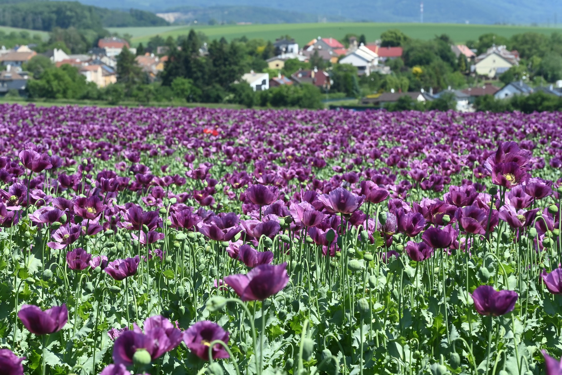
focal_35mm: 155
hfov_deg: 13.2
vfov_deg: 8.9
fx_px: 2420
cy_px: 188
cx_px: 281
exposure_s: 1/400
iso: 640
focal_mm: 155
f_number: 8
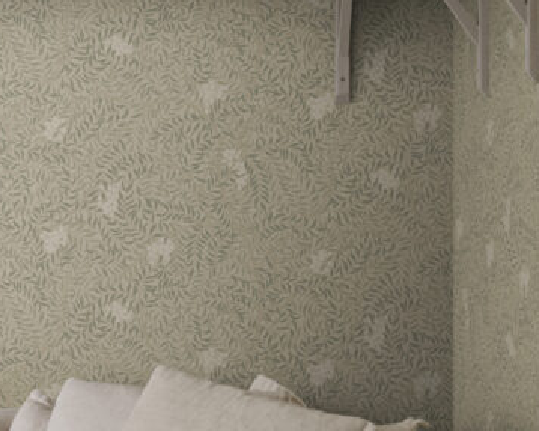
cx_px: 71
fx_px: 2200
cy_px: 211
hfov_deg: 13.9
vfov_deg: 11.2
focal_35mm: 138
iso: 1000
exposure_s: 1/100
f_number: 3.2
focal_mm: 50
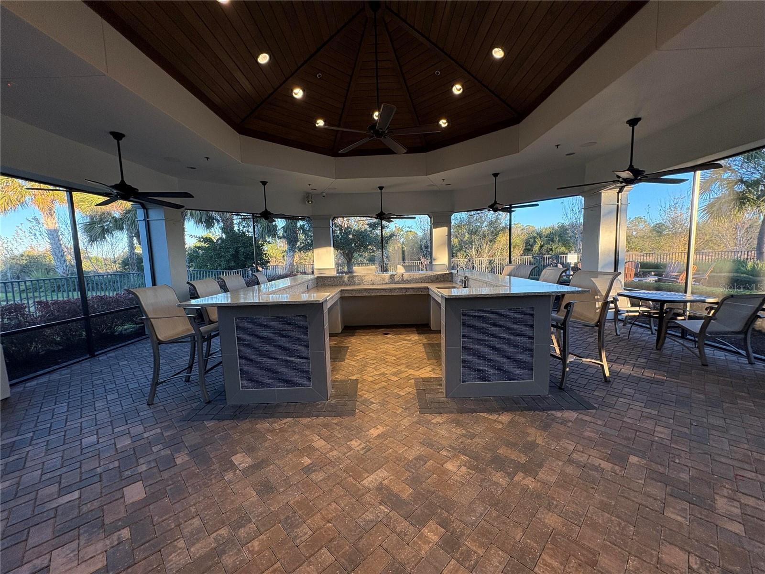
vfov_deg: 85.7
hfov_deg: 102.1
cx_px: 382
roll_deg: +2.7
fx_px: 309
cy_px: 287
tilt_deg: -6.7
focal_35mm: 14
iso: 125
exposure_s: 1/120
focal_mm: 2.22
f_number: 2.2
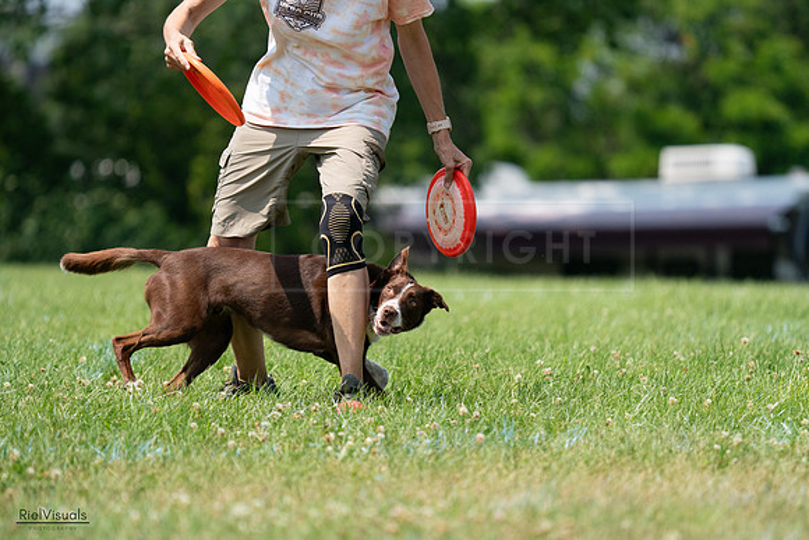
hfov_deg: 5.6
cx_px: 404
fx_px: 8271
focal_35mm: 368
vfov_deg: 3.7
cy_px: 270
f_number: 6.3
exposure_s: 1/4000
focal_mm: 368
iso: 1250
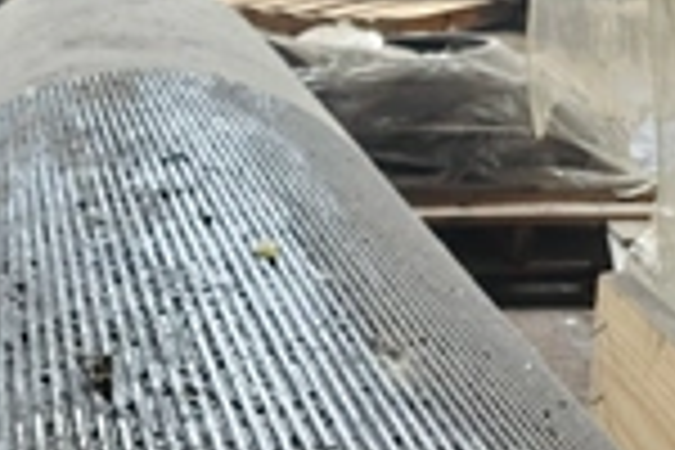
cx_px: 216
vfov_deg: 17.8
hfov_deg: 27.9
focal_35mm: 72
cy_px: 572
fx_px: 1350
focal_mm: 4.3
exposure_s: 1/59
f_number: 1.5
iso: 200
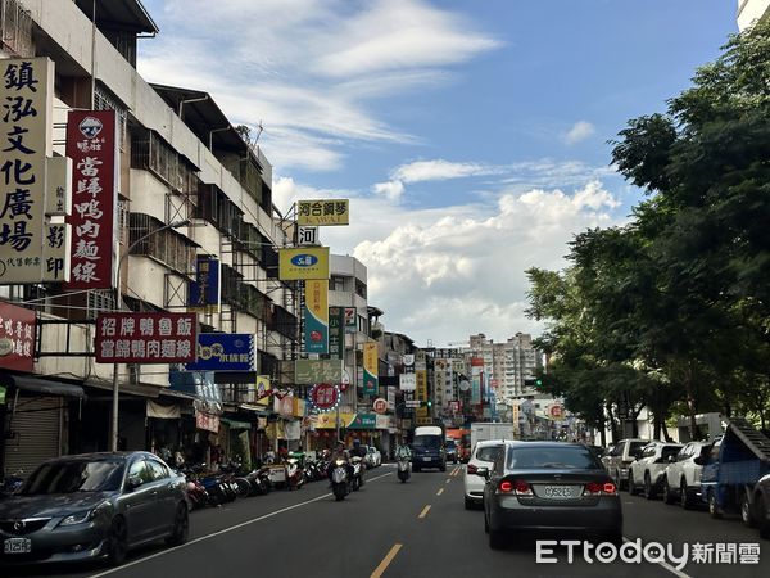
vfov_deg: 30.3
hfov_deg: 39.7
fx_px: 1068
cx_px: 385
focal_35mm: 48
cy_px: 289
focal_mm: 6.86
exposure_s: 1/3257
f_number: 1.78
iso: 64
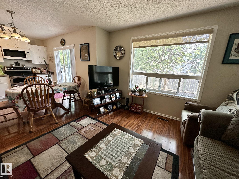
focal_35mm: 14
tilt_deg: -13.5
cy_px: 90
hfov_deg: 102.1
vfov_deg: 85.7
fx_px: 97
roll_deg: -1.7
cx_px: 120
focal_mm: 2.22
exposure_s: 1/115
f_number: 2.2
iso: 40
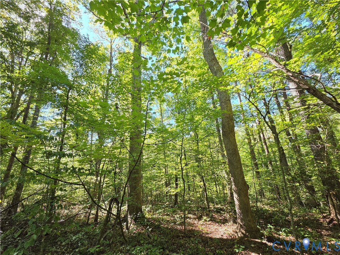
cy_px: 128
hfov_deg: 106.2
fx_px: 128
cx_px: 170
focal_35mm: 13
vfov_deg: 89.9
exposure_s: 1/719
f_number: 2.2
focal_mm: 2.2
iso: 250
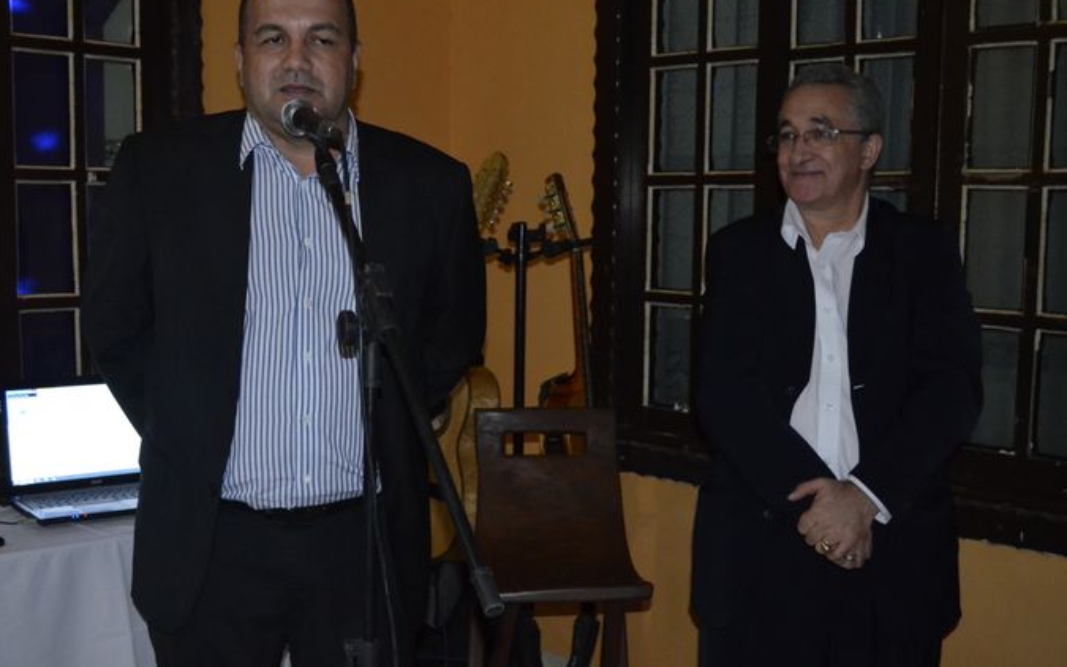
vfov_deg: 27.4
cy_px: 349
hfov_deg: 42.6
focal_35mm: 47
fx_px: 1367
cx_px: 473
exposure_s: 1/60
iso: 3200
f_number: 4.2
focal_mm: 26
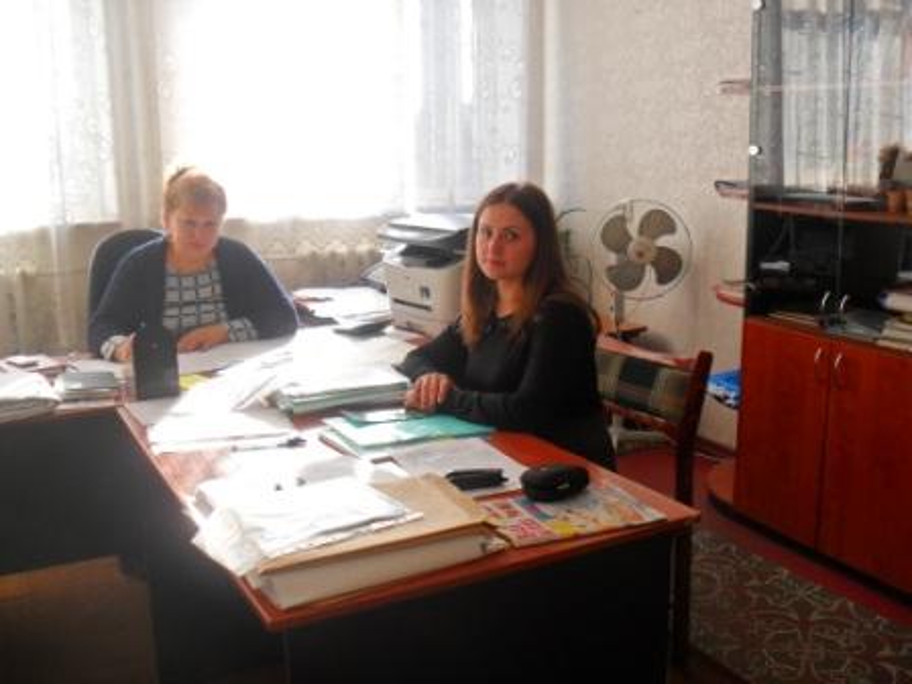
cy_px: 342
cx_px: 456
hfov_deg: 52.6
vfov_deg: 40.7
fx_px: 922
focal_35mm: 35
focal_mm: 6.3
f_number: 3
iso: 80
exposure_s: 1/90
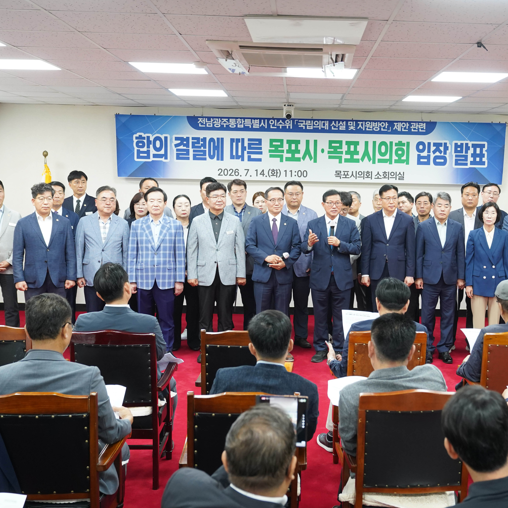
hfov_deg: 37.3
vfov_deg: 37.6
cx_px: 325
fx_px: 747
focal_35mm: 45
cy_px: 253
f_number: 4
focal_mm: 35
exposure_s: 1/160
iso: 2000
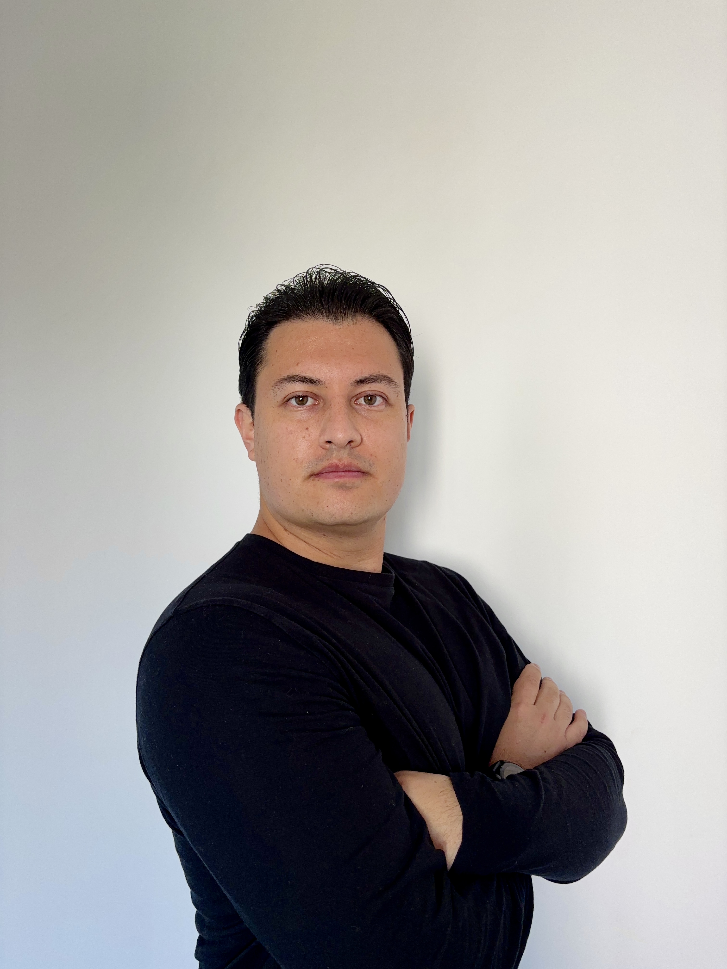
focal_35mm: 26
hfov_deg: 53.1
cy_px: 484
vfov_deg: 67.3
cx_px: 364
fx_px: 728
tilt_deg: +0.9
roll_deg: -0.4
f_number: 1.6
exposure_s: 1/121
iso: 125
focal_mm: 5.96
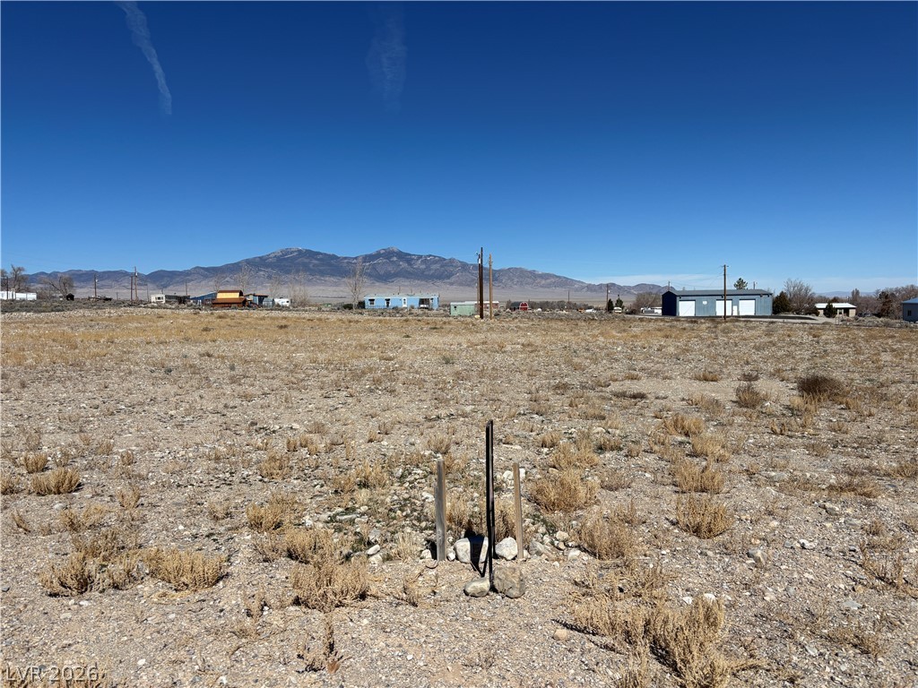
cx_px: 459
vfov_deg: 53.1
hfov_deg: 67.3
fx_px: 690
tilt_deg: -4.6
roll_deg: +0.9
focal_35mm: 26
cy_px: 344
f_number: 1.6
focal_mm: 5.96
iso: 50
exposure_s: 1/7692
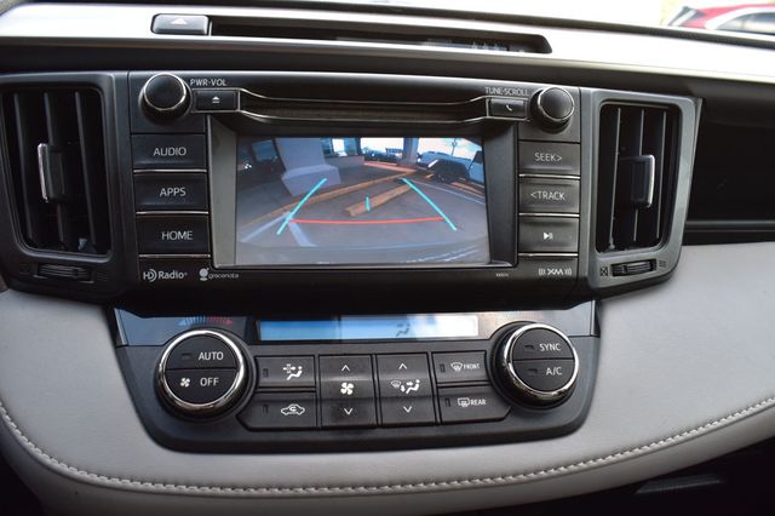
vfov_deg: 39.9
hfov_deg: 57.2
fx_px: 710
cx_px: 388
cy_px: 258
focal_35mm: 33
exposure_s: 1/40
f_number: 7.1
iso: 400
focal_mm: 22
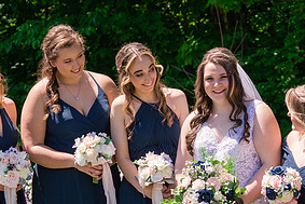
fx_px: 1653
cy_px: 175
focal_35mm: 195
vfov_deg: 7.0
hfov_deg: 10.5
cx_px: 224
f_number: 5
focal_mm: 85
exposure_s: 1/800
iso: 200
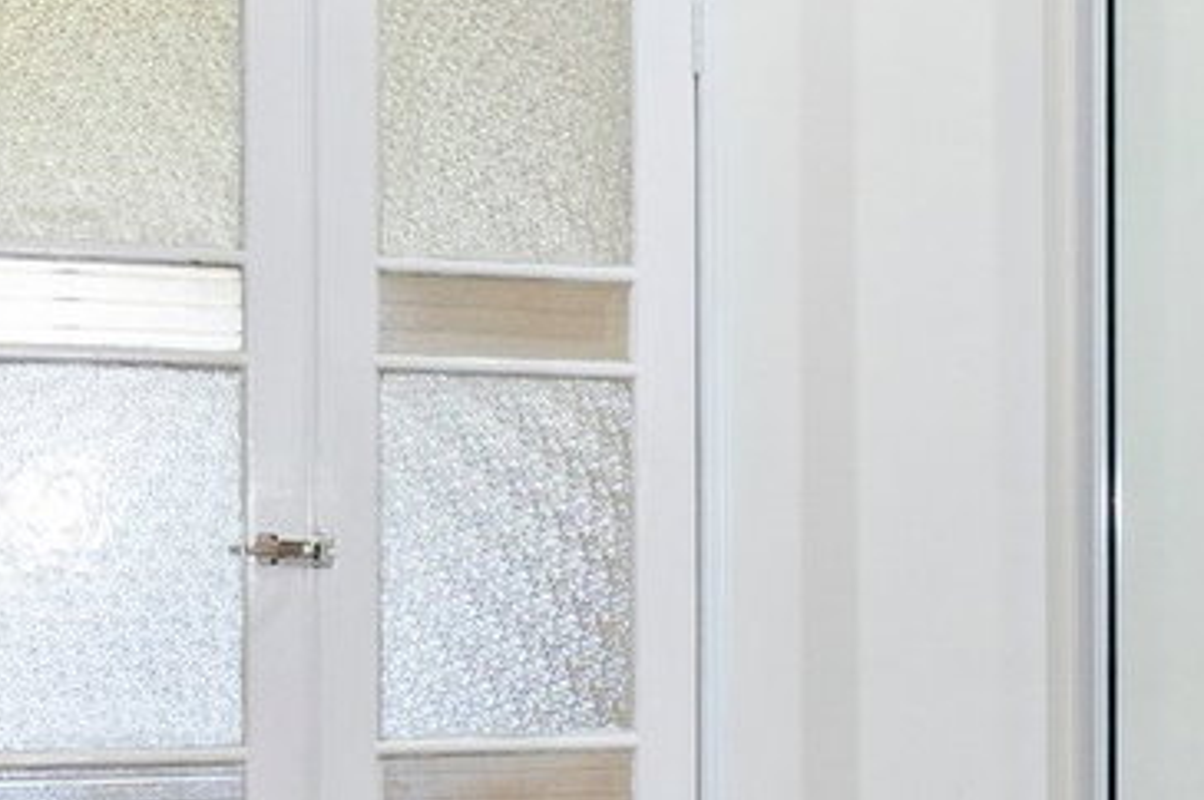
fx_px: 2205
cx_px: 953
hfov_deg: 29.9
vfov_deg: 20.5
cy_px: 560
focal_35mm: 66
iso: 800
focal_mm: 10
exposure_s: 1/160
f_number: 4
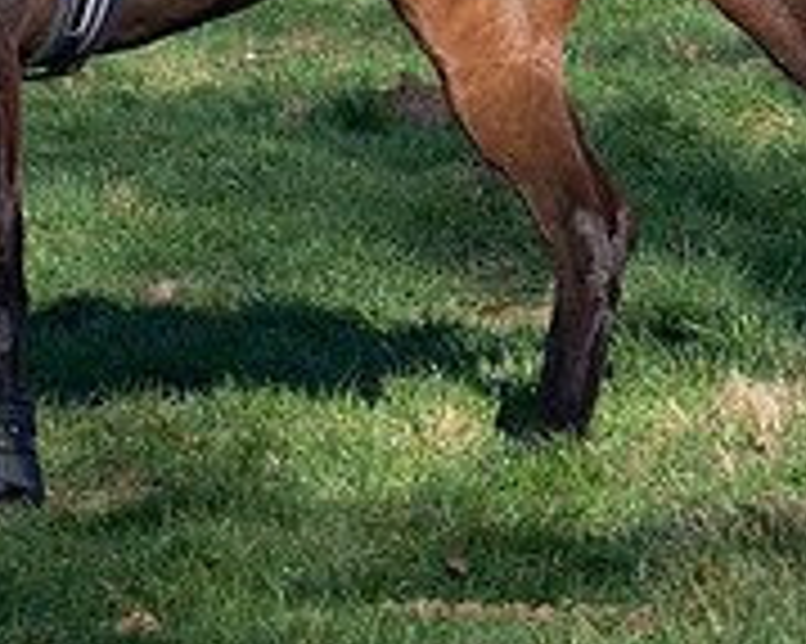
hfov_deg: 2.4
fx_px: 19645
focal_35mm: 824
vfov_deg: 1.9
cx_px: 176
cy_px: -80
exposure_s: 1/1250
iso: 200
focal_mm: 135
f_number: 5
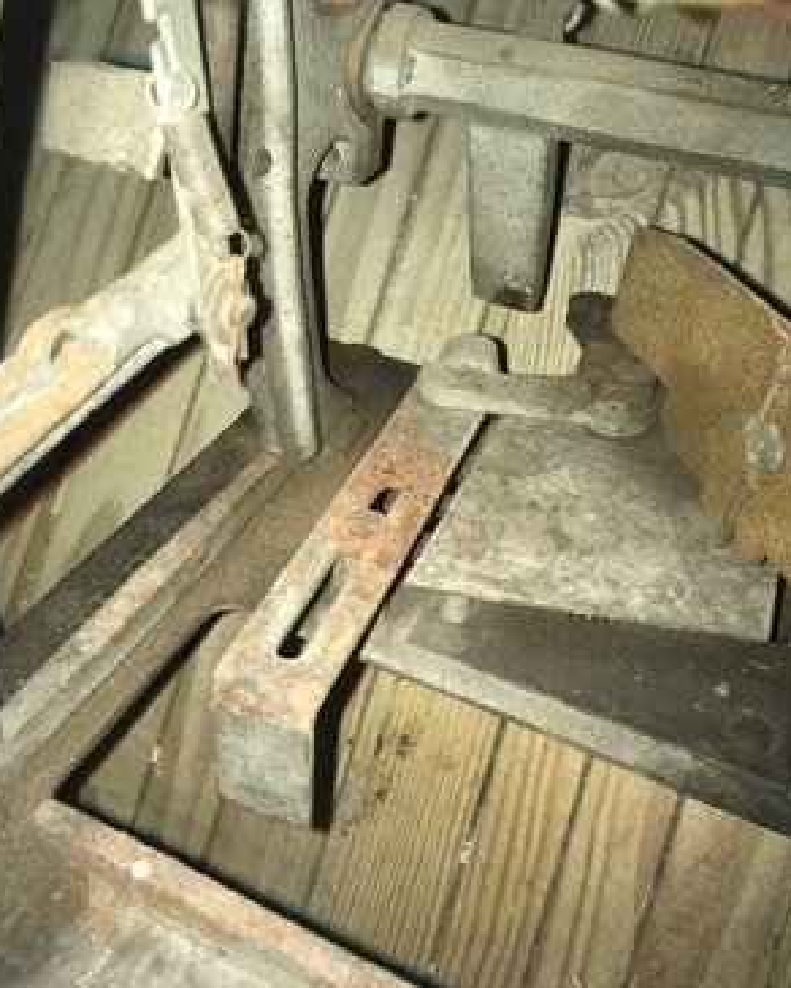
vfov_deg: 57.1
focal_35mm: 31
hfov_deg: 47.1
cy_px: 452
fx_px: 907
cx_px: 390
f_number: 2.2
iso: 25
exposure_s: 1/35
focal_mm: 4.15
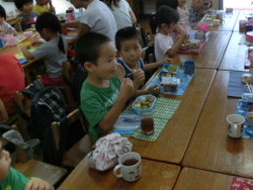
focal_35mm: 40
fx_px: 293
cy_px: 45
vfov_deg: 35.2
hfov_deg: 46.1
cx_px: 167
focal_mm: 4.5
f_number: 3.5
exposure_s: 1/40
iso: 80
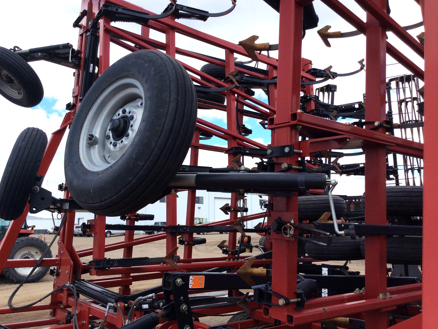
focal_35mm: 33
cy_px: 162
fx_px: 418
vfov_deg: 42.9
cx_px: 223
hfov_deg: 55.4
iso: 32
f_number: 2.4
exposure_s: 1/1003
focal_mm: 3.3
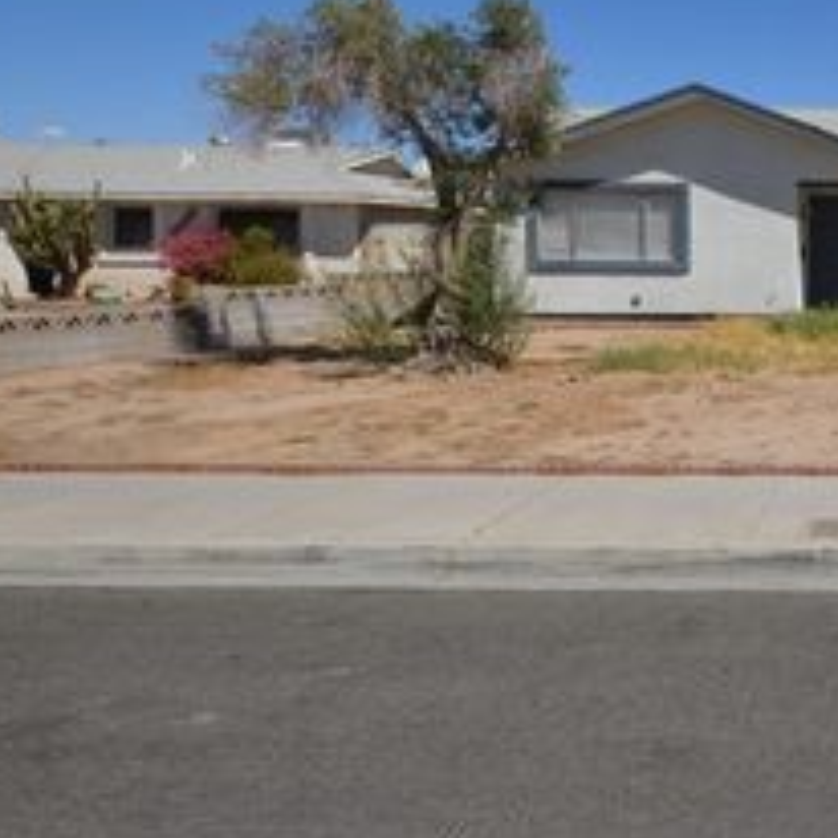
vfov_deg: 46.0
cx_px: 964
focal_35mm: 36
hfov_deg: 37.4
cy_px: 293
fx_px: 973
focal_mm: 11.5
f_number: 13
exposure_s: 1/200
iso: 100
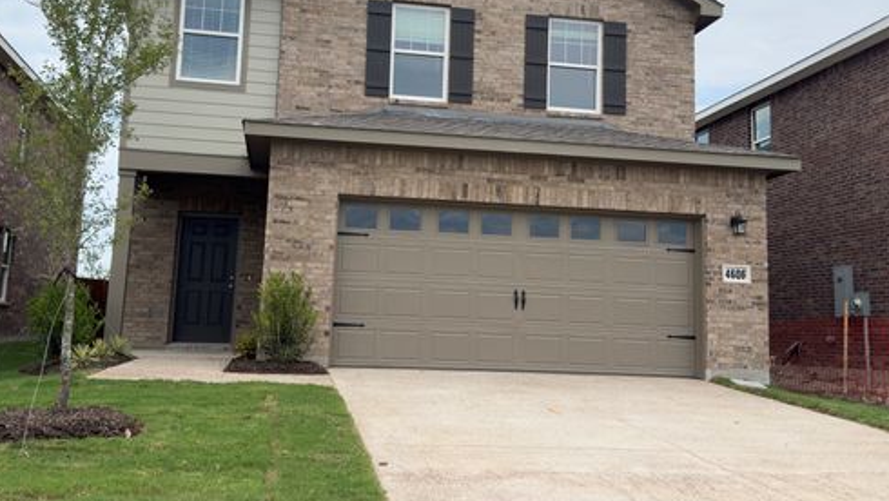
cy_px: 173
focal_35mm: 40
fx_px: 943
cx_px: 443
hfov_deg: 50.5
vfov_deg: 29.6
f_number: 1.78
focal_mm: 6.76
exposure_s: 1/5376
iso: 100
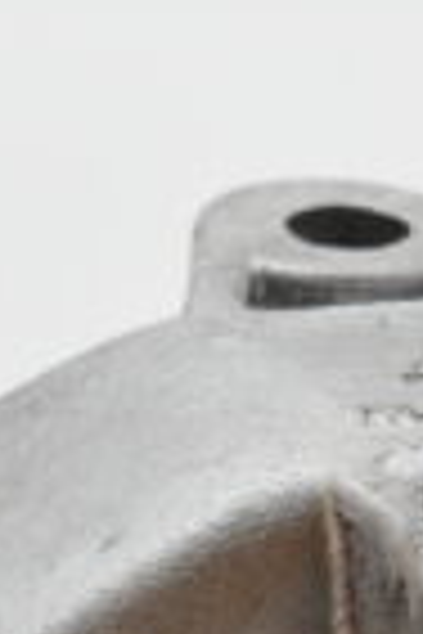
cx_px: 500
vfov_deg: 7.7
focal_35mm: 268
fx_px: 4723
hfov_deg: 5.1
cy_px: 553
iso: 1600
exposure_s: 1/1250
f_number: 8
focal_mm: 42
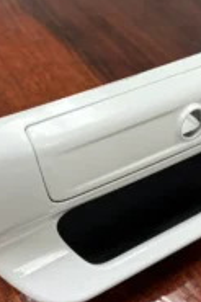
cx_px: 111
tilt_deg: -42.6
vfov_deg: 36.9
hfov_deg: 25.0
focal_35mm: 54
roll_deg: -6.2
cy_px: 167
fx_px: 453
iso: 160
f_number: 1.78
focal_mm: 6.76
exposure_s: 1/120
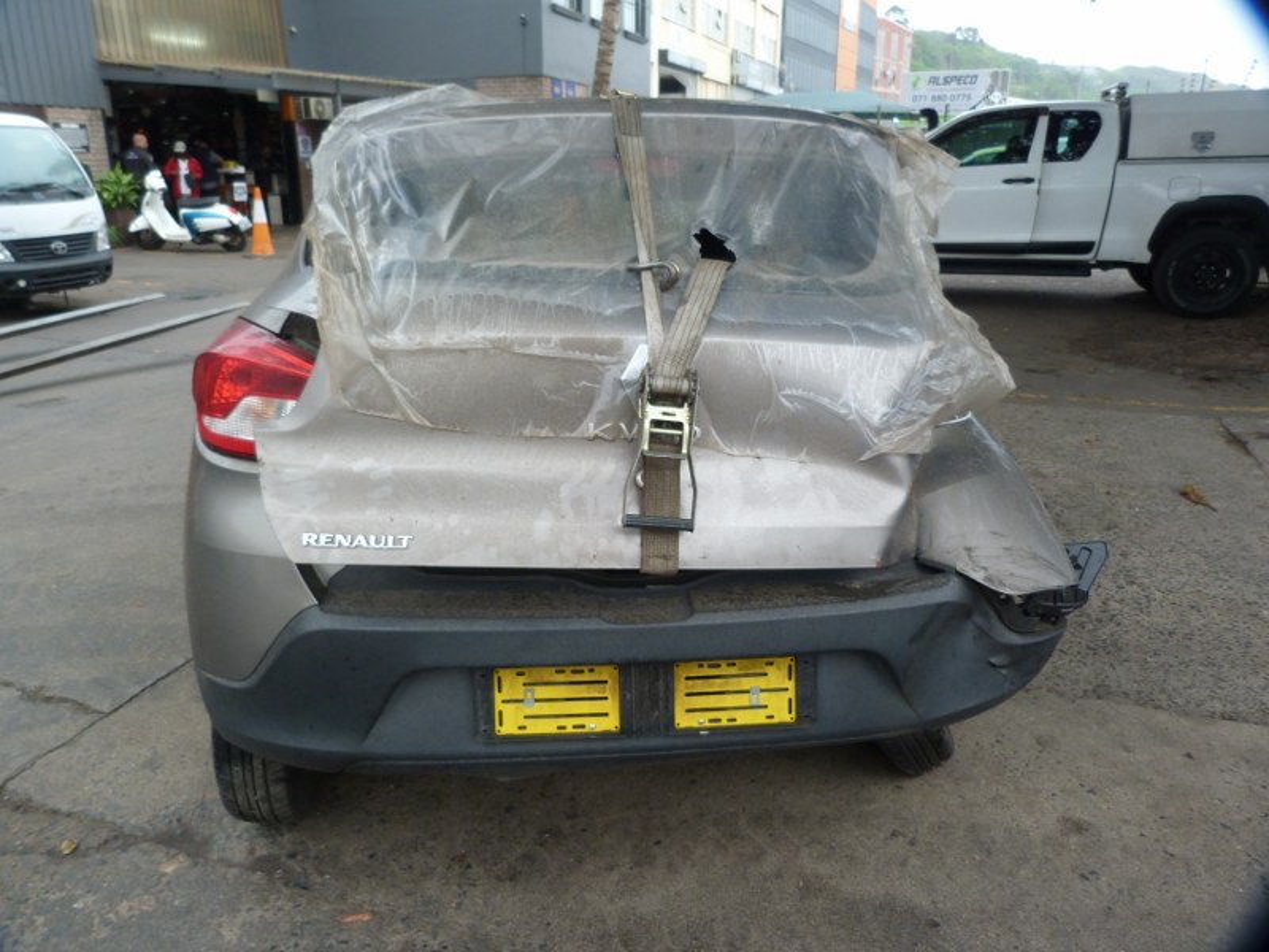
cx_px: 634
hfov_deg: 69.4
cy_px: 476
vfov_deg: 54.9
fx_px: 916
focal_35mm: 25
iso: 125
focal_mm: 4.5
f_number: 2.8
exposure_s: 1/60
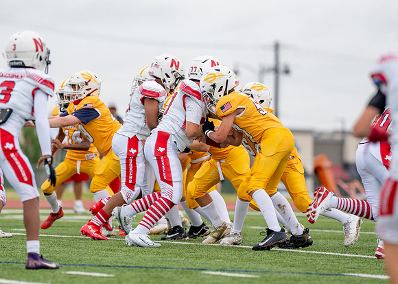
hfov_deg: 6.3
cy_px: 126
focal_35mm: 322
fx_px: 3644
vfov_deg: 4.5
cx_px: 154
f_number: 2.8
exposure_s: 1/2000
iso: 400
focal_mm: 200
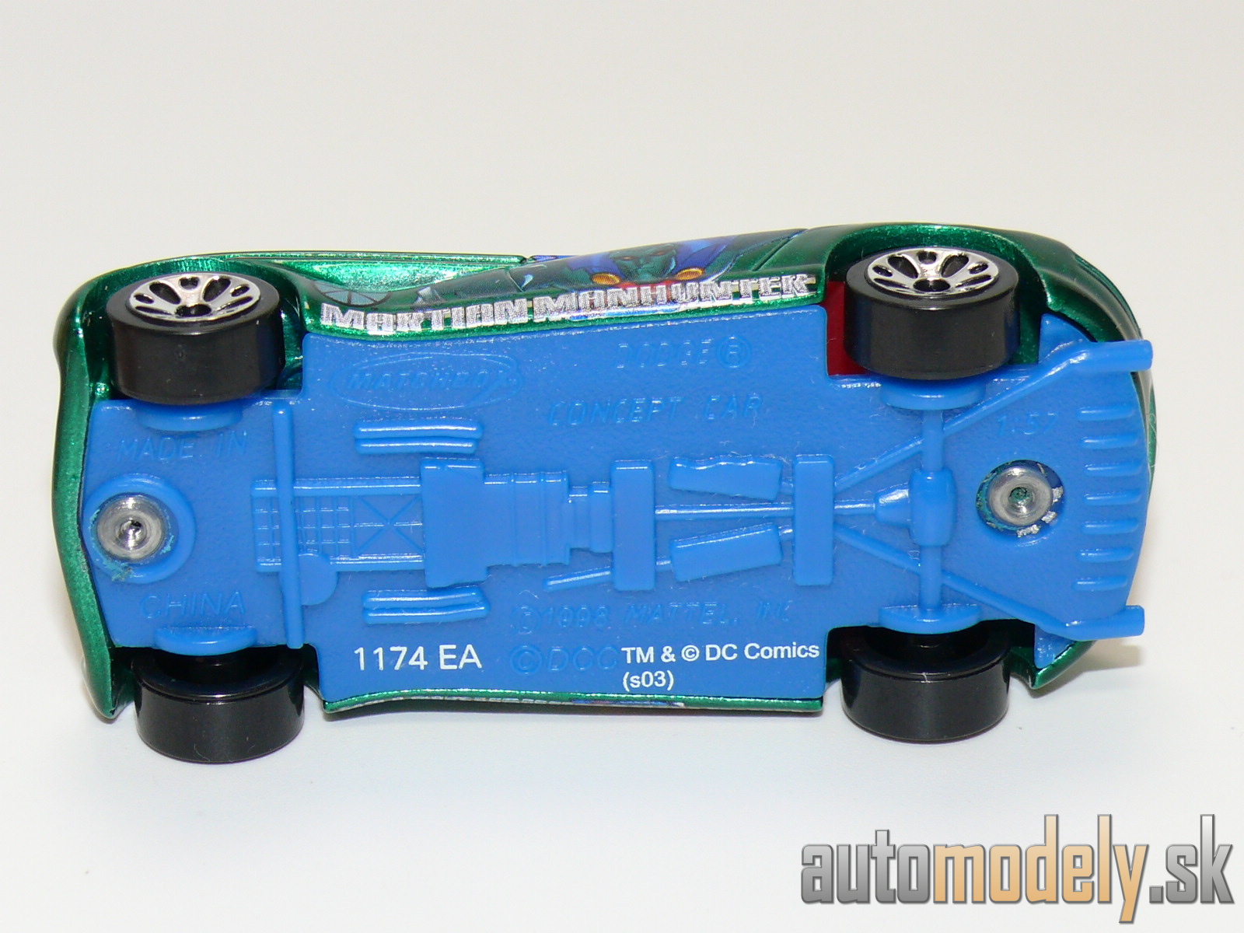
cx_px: 622
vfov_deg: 13.7
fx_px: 3881
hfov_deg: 18.2
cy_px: 466
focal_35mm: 108
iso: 100
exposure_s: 1/30
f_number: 4
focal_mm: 13.8
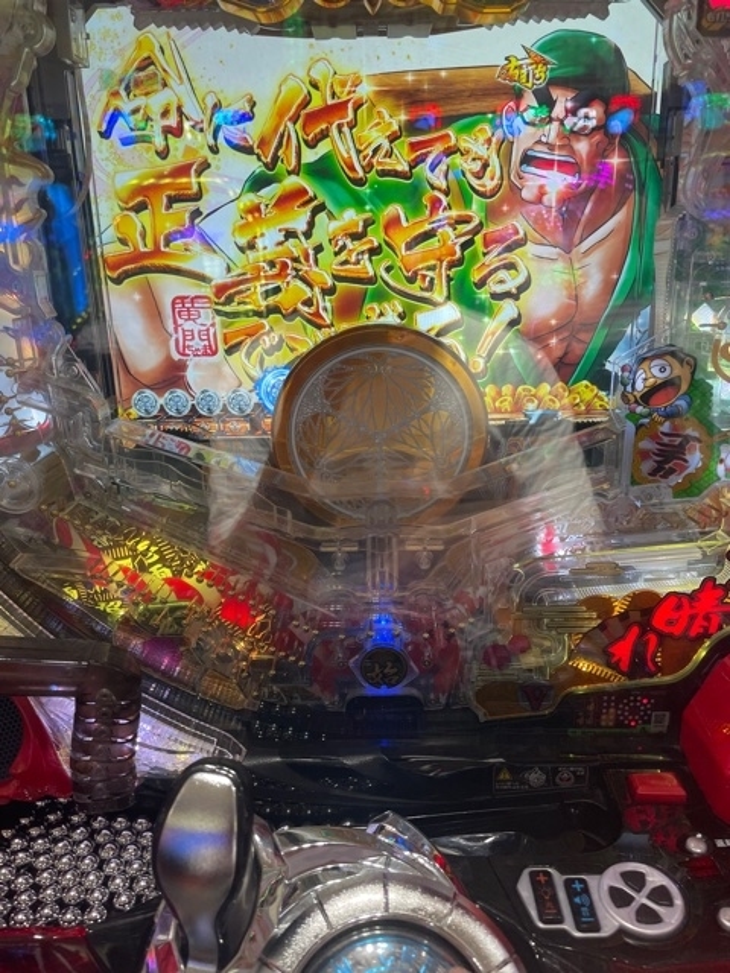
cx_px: 365
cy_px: 486
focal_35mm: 26
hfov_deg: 53.1
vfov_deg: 67.3
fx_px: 731
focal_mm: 4.2
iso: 50
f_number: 1.6
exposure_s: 1/63
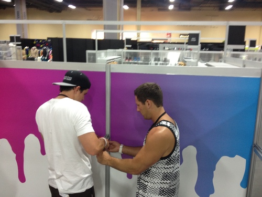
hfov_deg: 52.6
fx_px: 265
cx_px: 131
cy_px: 98
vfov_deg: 40.7
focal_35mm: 35
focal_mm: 4.28
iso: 160
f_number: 2.4
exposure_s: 1/20
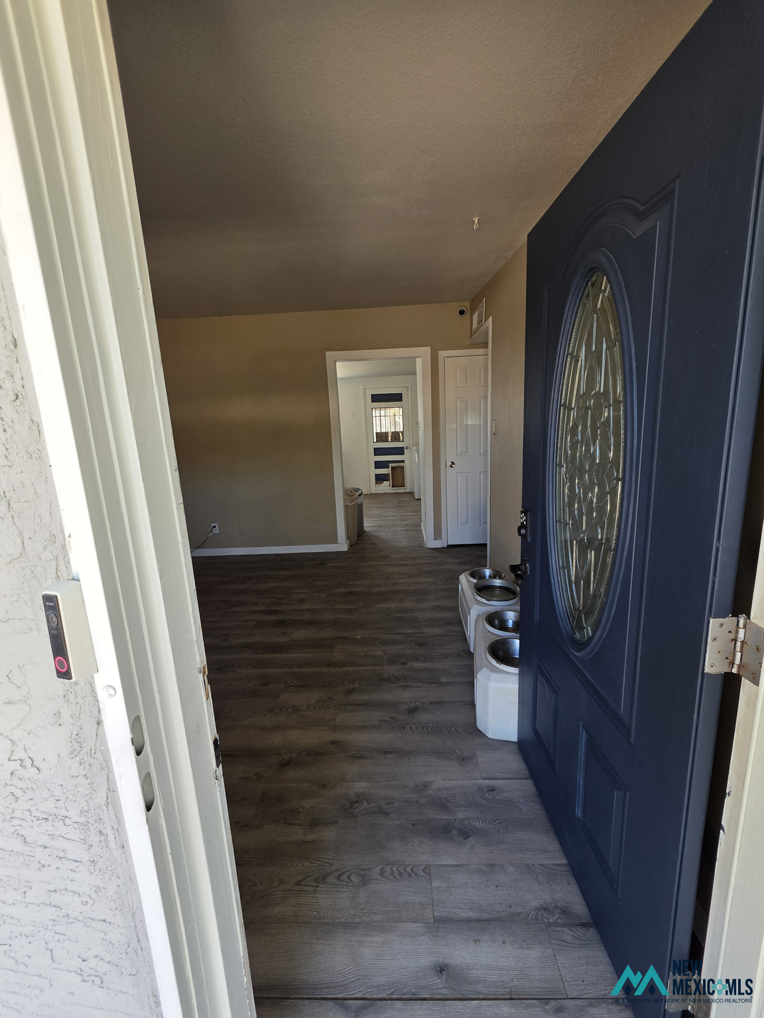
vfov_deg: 106.2
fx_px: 383
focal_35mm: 13
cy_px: 509
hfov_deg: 89.9
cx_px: 382
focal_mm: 2.2
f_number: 1.9
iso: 50
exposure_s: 1/120
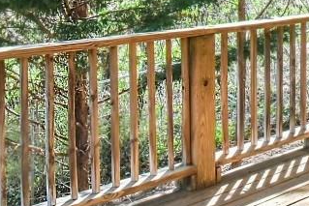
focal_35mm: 77
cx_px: 367
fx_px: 661
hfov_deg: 24.0
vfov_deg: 17.0
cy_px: -40
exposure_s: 1/160
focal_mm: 24
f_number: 13
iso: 4000
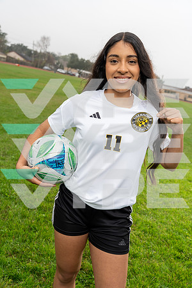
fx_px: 280
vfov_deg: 54.4
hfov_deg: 37.9
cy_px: 144
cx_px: 96
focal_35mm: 35
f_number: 5.6
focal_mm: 35
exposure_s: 1/200
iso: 250
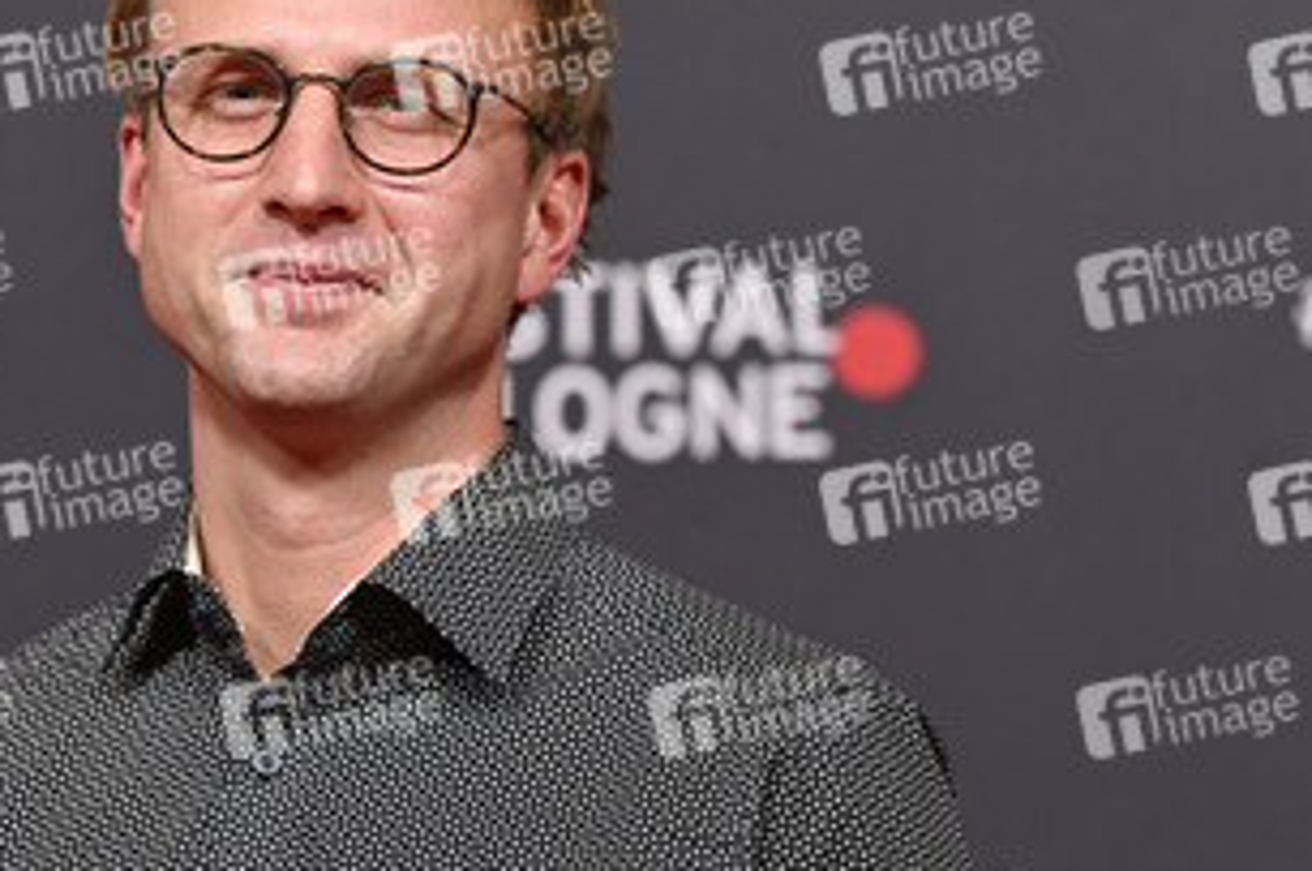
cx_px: 388
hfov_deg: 13.2
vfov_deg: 8.8
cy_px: 386
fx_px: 5640
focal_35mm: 155
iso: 1000
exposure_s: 1/200
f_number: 5
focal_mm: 105
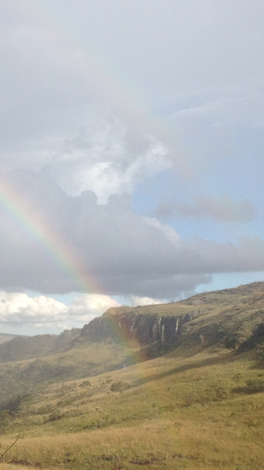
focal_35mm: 76
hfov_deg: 15.7
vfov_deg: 27.8
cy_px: 206
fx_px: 946
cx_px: 15
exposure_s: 1/1534
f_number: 2.4
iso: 64
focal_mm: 4.28
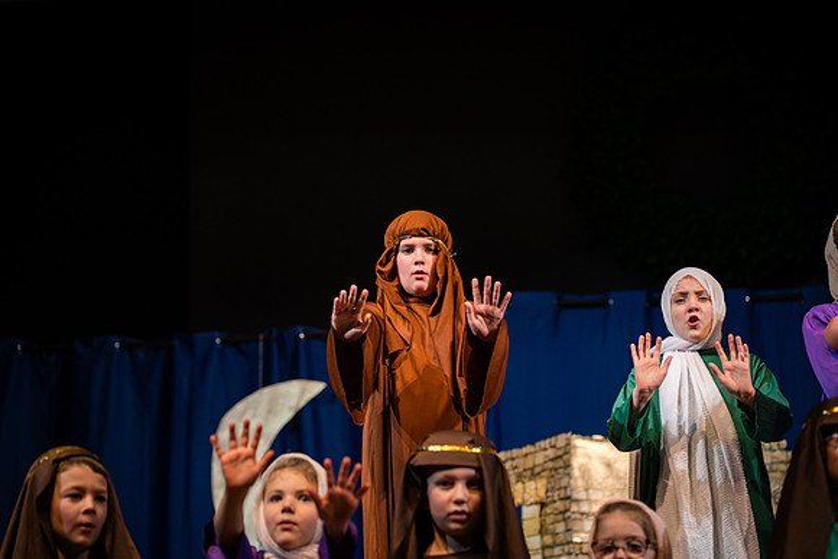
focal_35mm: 91
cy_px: 279
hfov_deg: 22.3
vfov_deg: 15.0
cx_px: 402
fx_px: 2124
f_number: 2.8
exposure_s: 1/250
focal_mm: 85
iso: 500
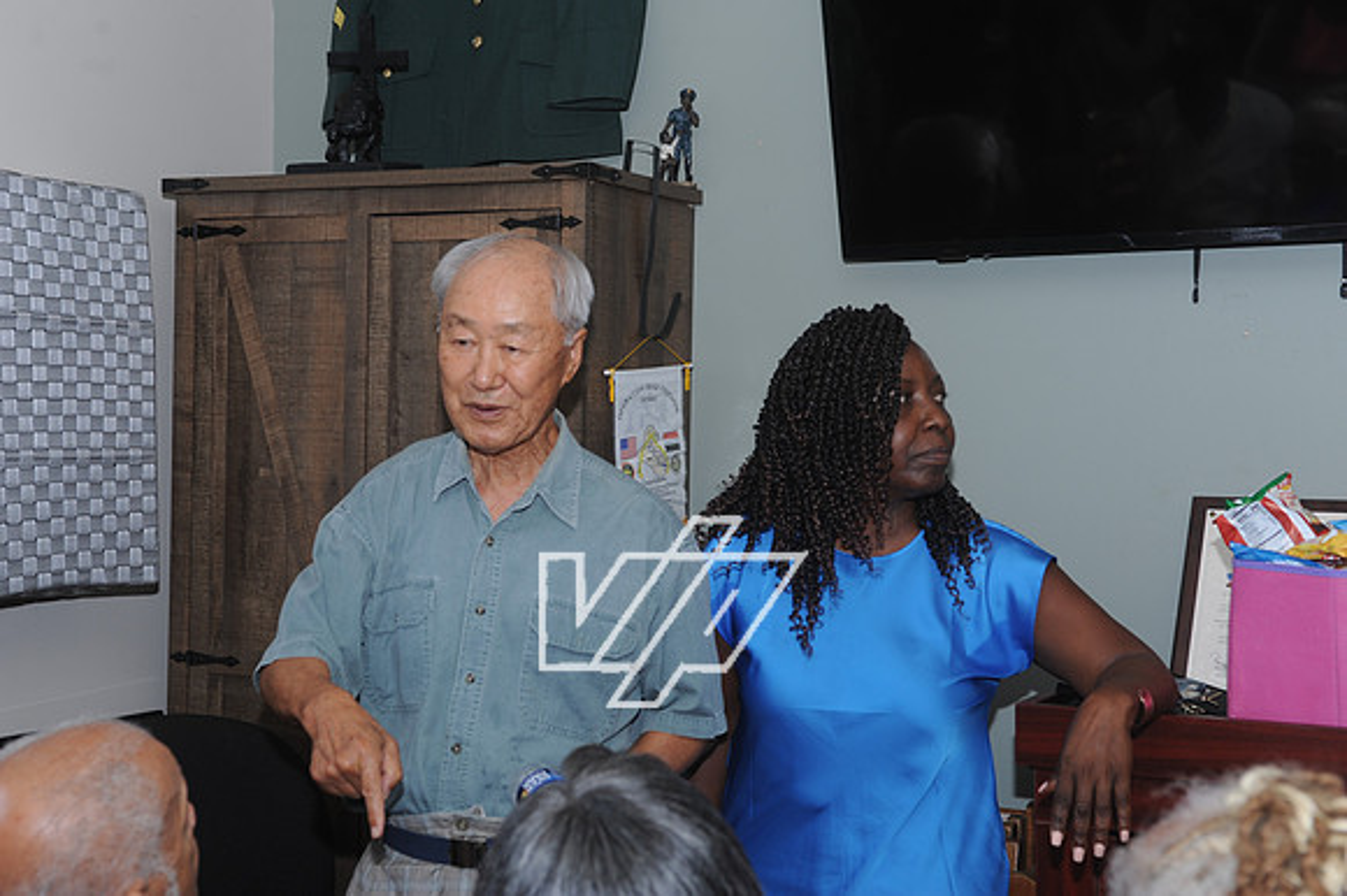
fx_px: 1944
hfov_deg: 38.2
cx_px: 674
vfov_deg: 26.0
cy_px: 448
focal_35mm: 52
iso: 250
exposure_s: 1/200
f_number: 6.3
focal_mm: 52
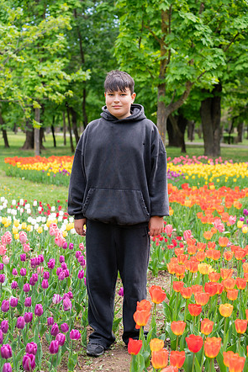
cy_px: 184
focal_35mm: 59
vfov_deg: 33.9
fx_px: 609
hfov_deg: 23.0
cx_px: 124
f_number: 3.5
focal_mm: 58
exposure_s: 1/500
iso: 400
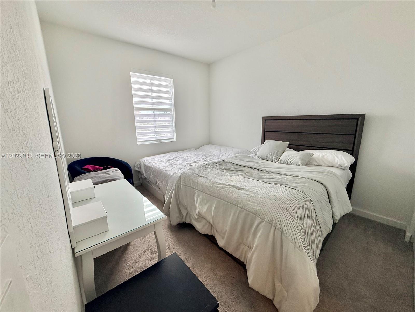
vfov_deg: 85.7
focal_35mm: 14
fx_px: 168
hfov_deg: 102.1
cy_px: 156
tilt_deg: -11.6
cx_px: 208
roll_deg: +0.6
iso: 100
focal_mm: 2.22
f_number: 2.2
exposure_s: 1/99
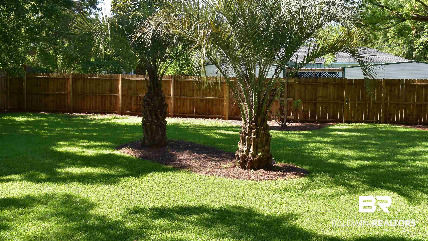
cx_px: 214
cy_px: 99
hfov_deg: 47.8
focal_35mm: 43
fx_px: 483
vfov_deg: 28.0
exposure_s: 1/200
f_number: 10
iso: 400
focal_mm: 27
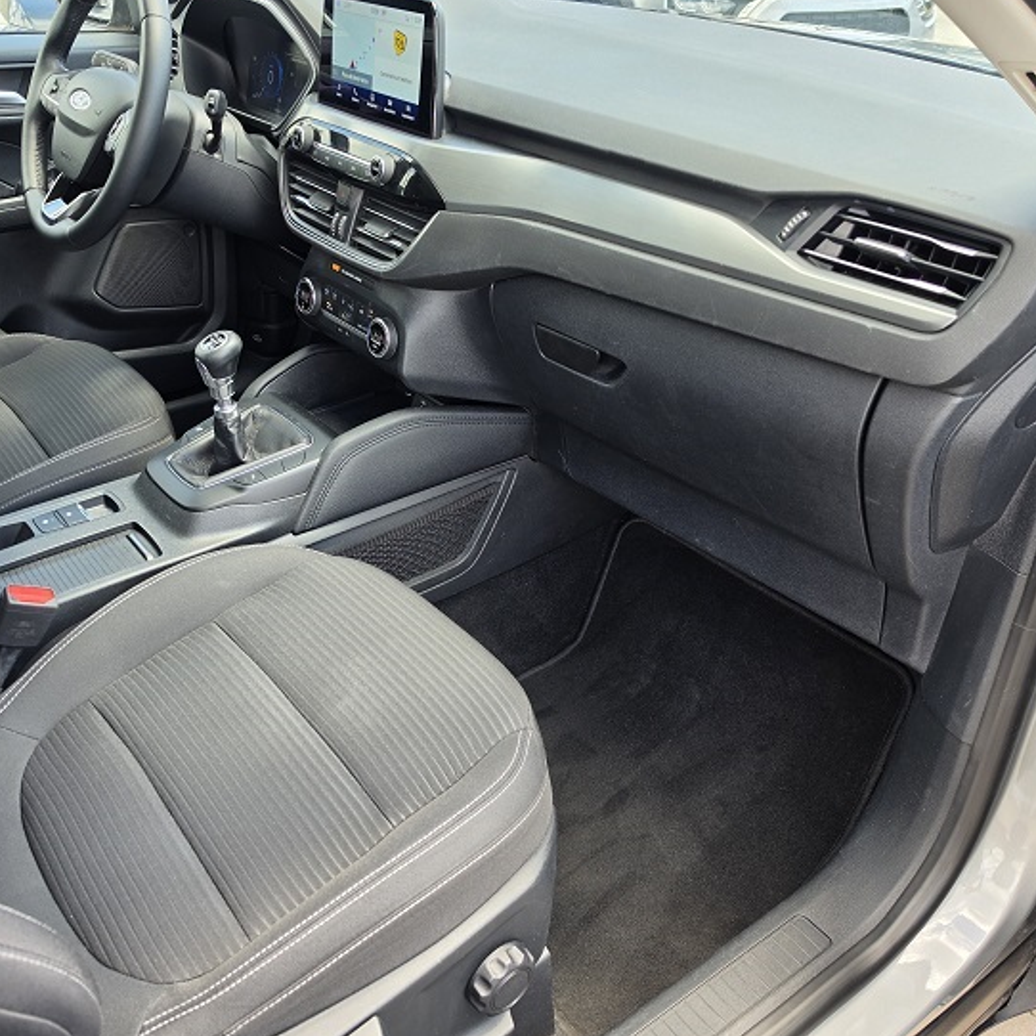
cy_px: 487
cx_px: 436
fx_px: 1016
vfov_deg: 54.0
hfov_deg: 53.8
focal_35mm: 30
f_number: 1.4
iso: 20
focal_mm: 6.5
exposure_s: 1/180
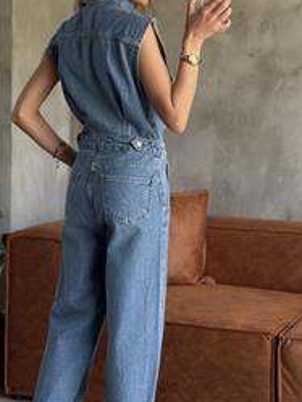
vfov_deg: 23.8
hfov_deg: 18.0
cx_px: 116
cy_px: 182
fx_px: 953
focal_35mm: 82
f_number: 1.78
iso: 160
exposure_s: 1/67
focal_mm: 6.76
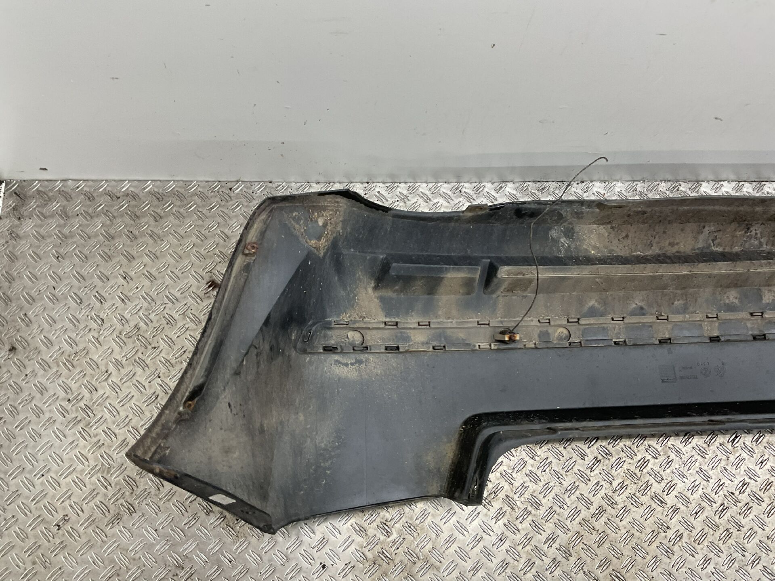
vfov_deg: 48.2
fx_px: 649
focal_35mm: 29
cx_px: 388
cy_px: 290
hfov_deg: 61.7
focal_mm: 3
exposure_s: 1/50
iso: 40
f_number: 1.8
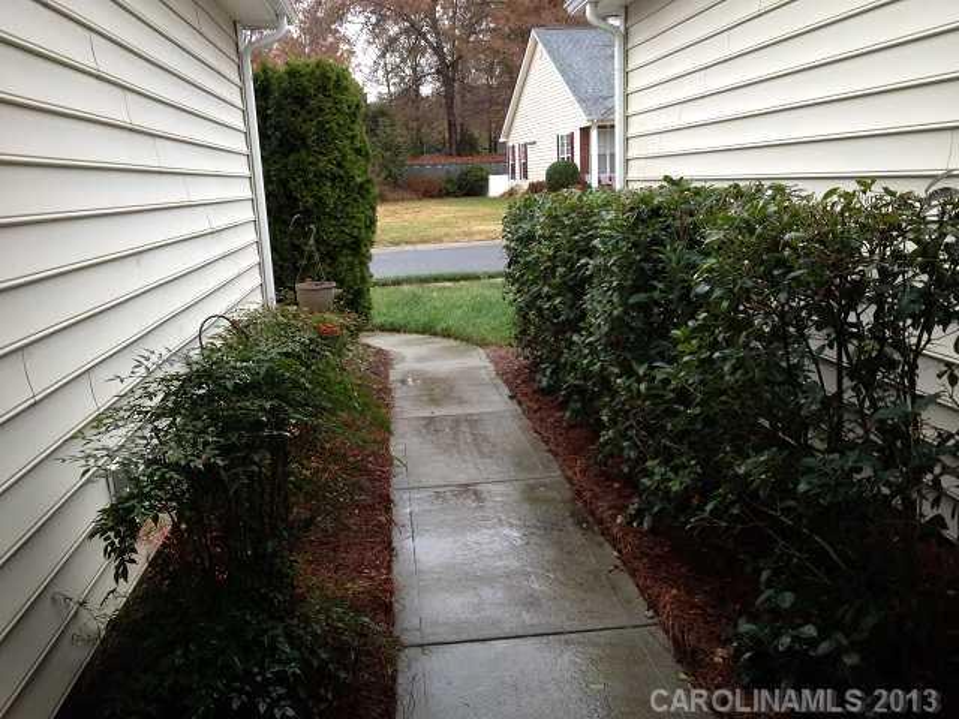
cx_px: 480
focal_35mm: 35
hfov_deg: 52.6
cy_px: 360
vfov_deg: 40.7
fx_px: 970
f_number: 2.4
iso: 50
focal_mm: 4.28
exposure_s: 1/142
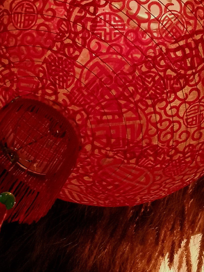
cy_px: 75
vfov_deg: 21.4
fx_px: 715
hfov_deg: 16.2
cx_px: 116
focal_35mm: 91
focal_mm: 3.95
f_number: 1.8
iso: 320
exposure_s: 1/30
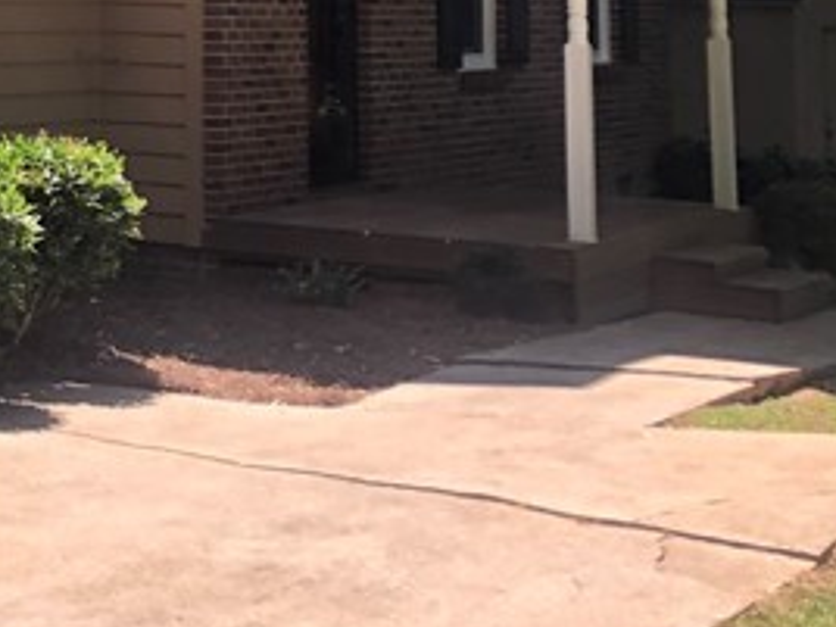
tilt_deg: +0.7
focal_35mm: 107
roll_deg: -1.3
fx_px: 2584
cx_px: -583
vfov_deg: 13.2
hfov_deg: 16.1
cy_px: -281
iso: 20
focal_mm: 3.99
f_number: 1.8
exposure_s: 1/298
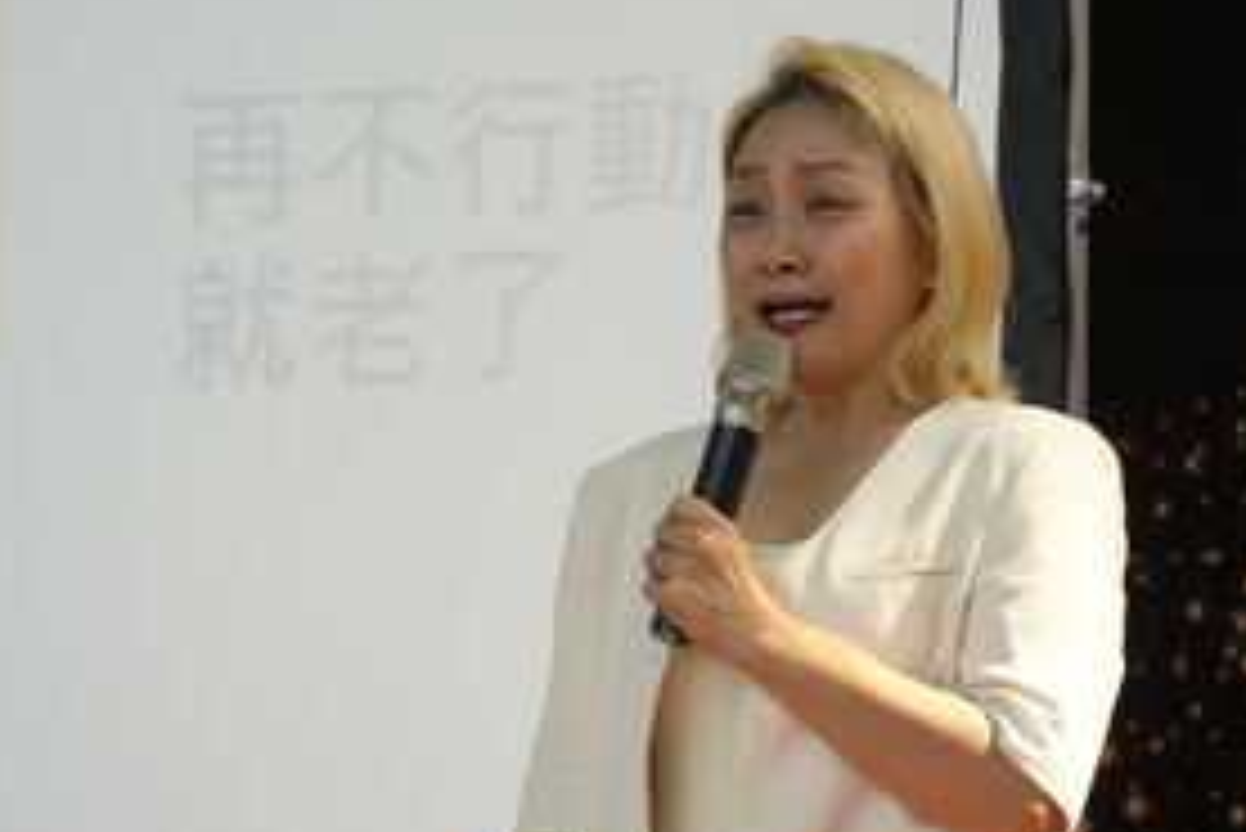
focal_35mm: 235
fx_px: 8137
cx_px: 481
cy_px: 420
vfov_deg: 5.9
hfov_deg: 8.8
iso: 1000
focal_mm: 163
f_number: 5.6
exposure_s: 1/200
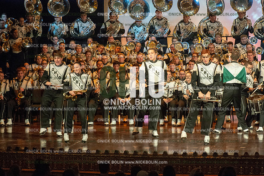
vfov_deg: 7.0
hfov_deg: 10.6
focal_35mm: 195
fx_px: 1429
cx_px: 132
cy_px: 88
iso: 8000
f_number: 5.6
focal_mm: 195
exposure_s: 1/320
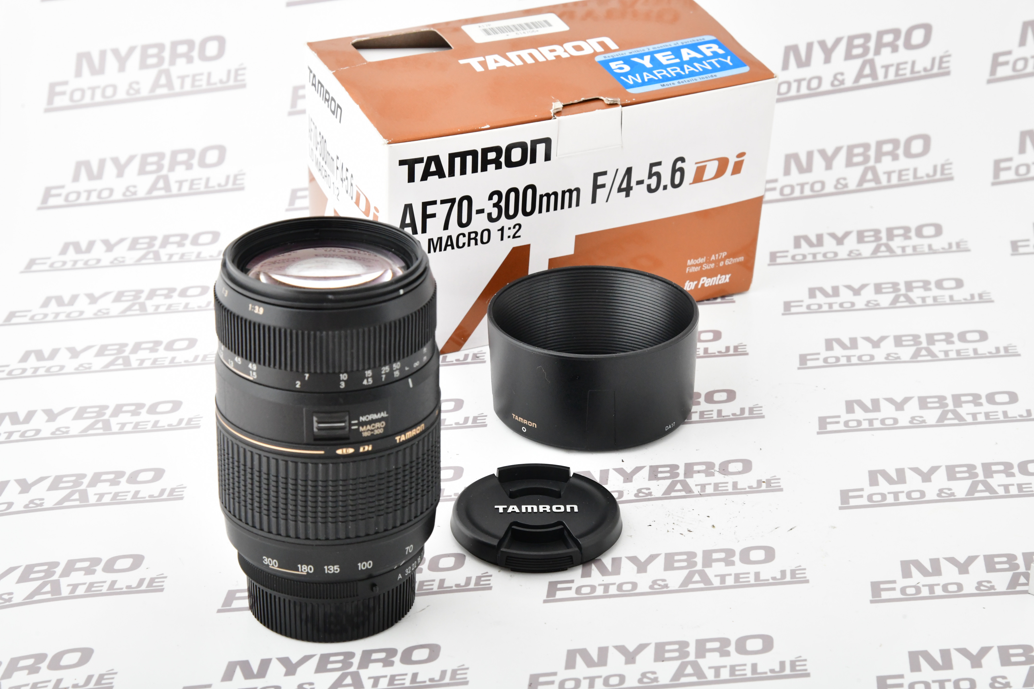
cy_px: 339
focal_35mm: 84
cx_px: 526
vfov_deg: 16.3
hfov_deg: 24.2
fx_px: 2412
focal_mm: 82
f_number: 14
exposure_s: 1/200
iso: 3200
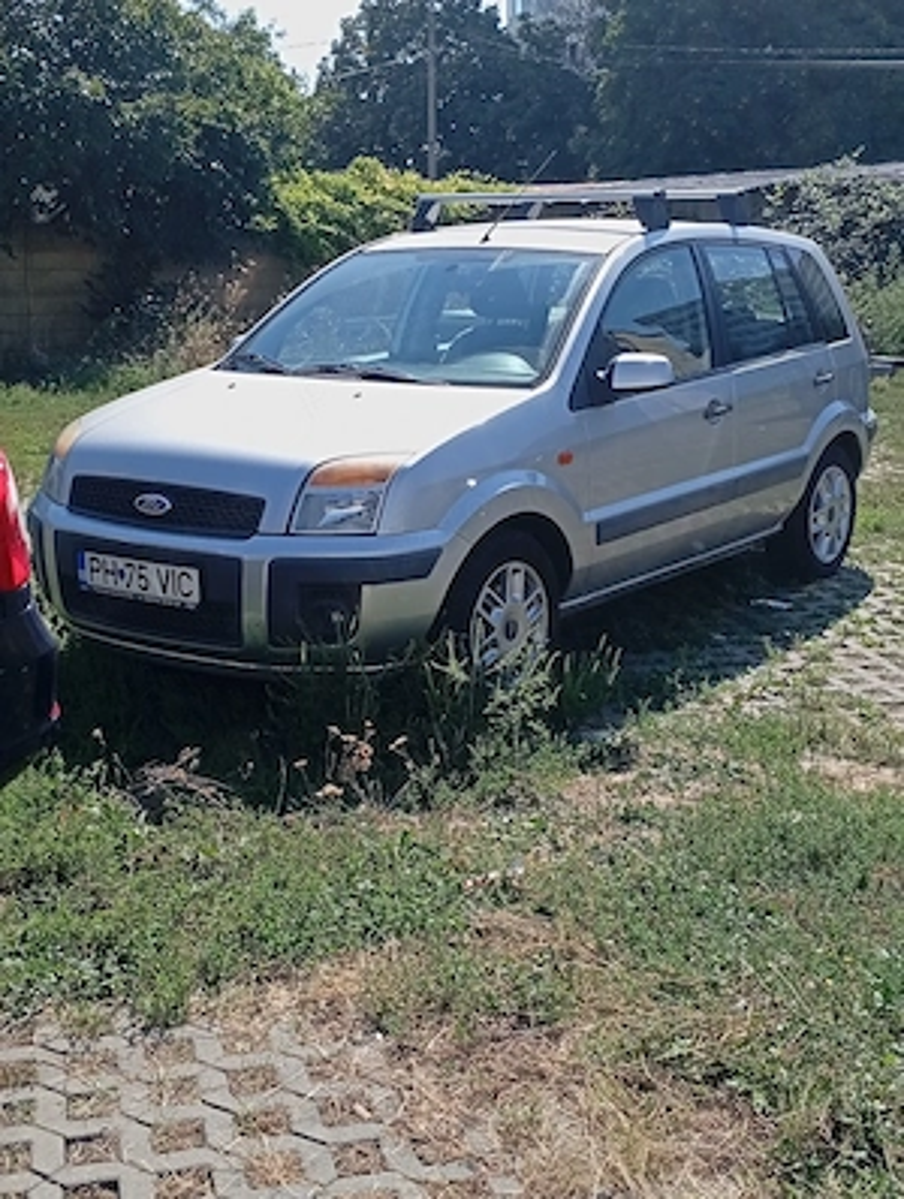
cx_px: 452
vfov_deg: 40.4
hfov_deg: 31.0
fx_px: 1631
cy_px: 600
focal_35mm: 47
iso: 50
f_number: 1.8
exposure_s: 1/476
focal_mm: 3.98
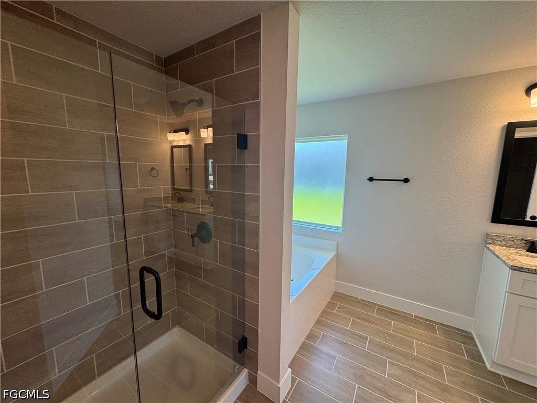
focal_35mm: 14
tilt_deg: -7.6
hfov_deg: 102.1
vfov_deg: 85.7
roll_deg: -0.7
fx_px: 217
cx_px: 268
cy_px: 202
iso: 100
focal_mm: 2.22
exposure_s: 1/120
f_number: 2.2
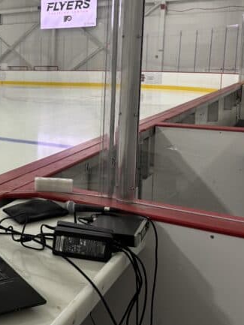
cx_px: -35
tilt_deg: -7.1
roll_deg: -0.3
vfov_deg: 39.3
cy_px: 117
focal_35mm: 48
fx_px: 451
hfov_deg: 27.3
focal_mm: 5.96
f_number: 1.6
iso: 80
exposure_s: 1/59
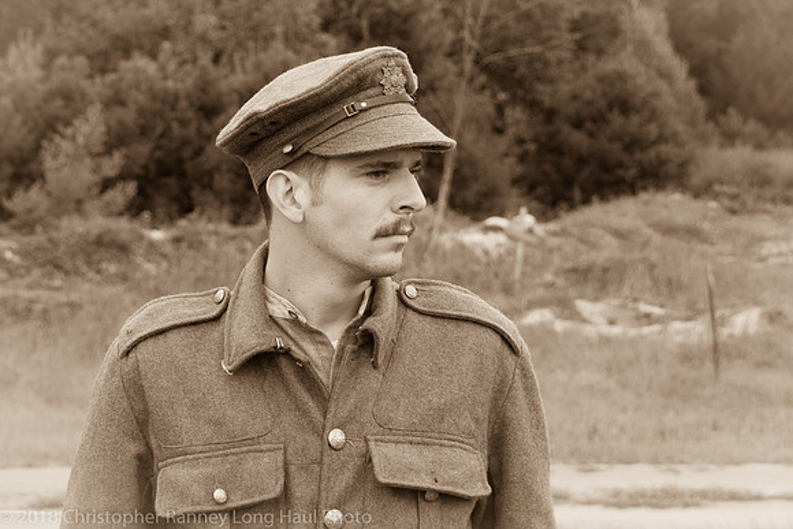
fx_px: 2294
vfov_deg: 13.1
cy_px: 178
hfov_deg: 19.6
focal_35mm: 104
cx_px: 350
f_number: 5
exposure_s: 1/640
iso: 400
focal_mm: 44
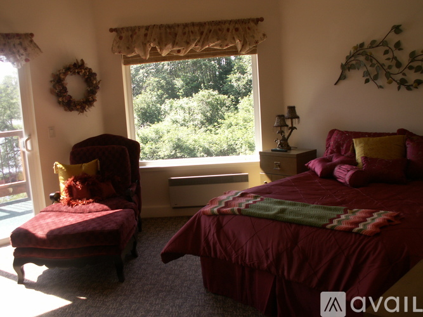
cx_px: 212
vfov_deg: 40.7
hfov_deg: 52.6
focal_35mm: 35
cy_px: 158
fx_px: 428
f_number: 3.5
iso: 50
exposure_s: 1/60
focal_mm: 5.86
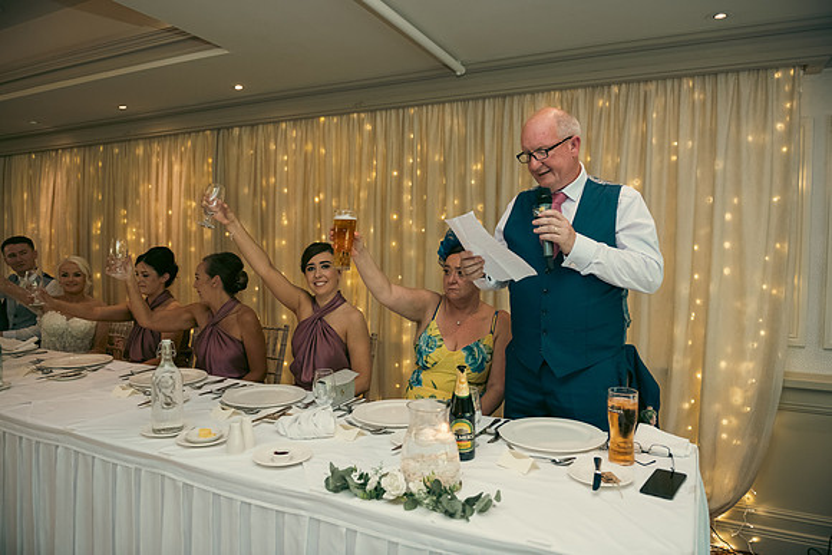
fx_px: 555
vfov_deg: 53.2
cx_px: 416
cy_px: 278
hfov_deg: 73.7
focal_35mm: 24
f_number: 3.5
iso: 800
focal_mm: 24
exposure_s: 1/160
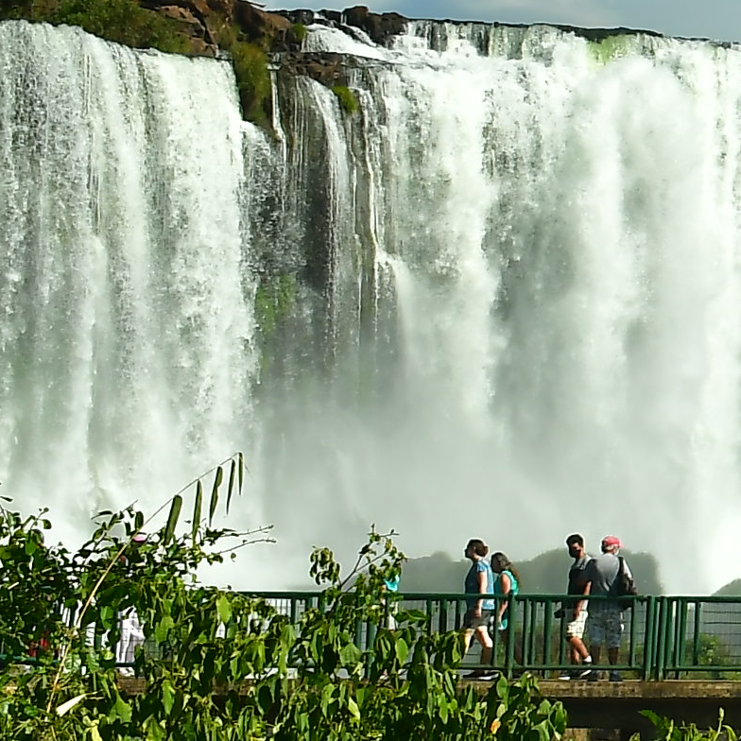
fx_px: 3948
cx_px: 1820
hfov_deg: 9.5
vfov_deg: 10.7
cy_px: 73
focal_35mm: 163
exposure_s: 1/640
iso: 200
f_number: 10
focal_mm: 24
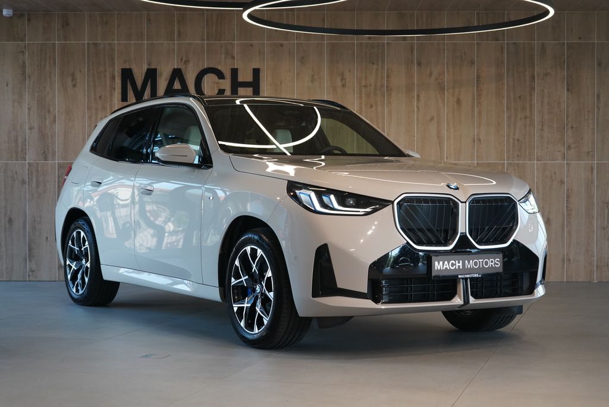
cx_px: 304
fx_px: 1117
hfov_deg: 30.5
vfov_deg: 20.6
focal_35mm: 66
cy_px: 204
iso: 2500
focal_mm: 66
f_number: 5.6
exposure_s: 1/160
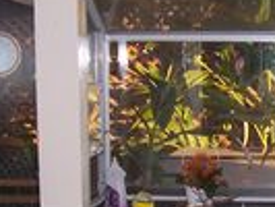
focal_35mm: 94
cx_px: 275
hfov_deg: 20.2
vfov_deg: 15.5
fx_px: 747
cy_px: 190
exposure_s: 1/60
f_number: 2.7
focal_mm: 5.6
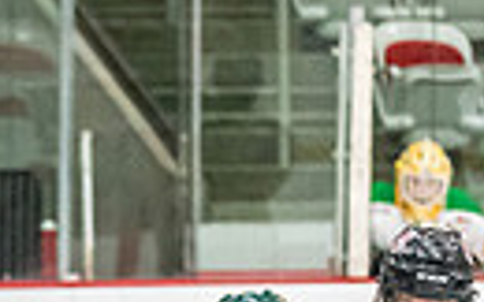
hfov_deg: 3.9
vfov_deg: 2.4
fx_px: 7077
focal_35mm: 537
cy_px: 586
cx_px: -347
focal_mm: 86
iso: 4000
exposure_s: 1/640
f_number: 2.8
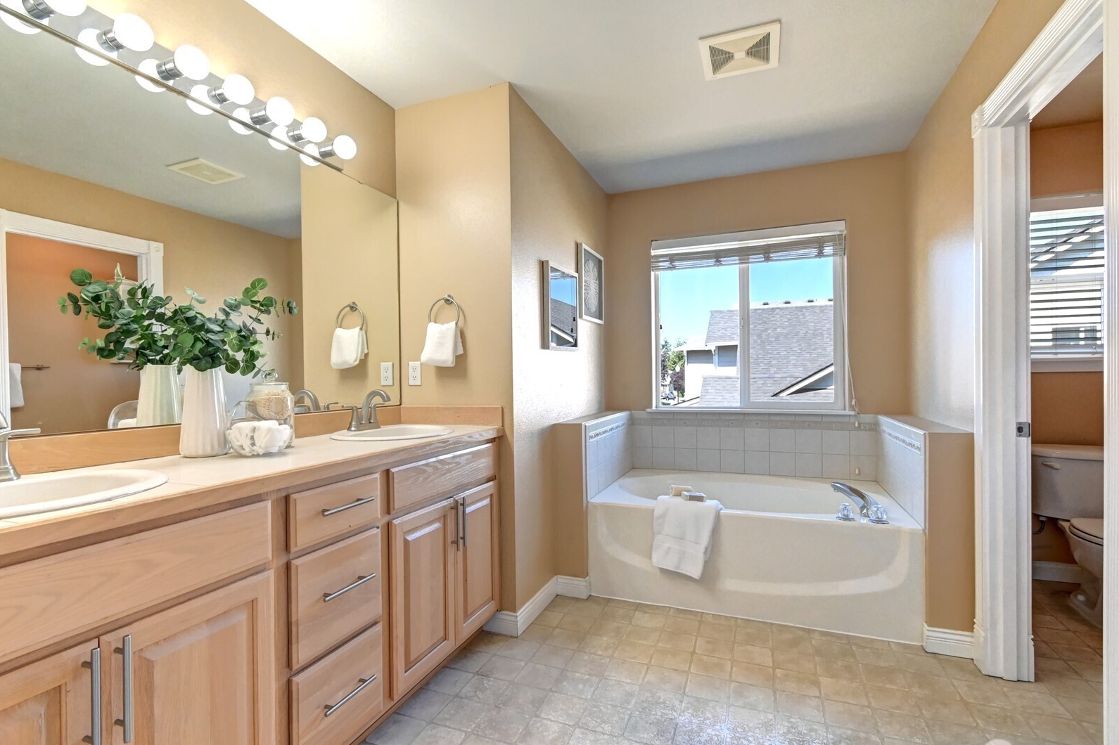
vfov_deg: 73.7
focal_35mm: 16
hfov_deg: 96.7
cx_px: 555
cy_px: 386
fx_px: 497
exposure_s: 1/10
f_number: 11
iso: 3200
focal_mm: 10
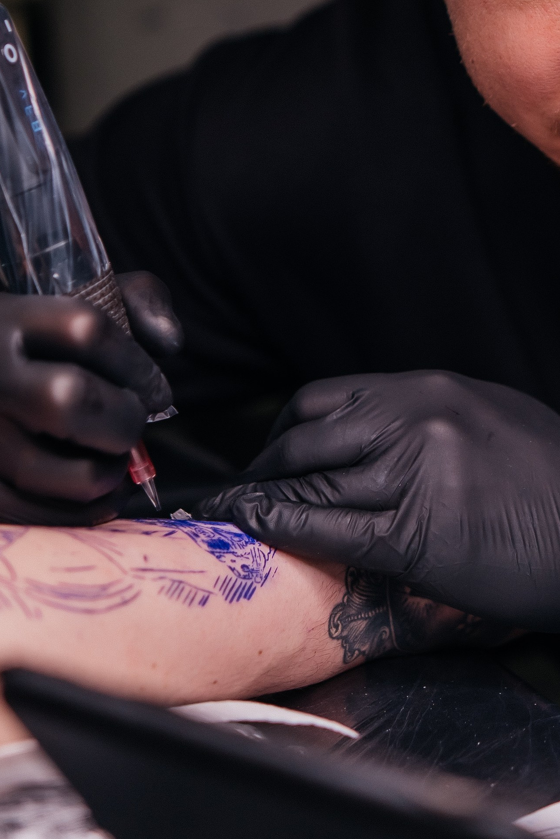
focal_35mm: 96
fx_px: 2240
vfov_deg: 20.9
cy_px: 118
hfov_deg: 14.2
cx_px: 427
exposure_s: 1/320
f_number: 1.8
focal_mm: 45
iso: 250
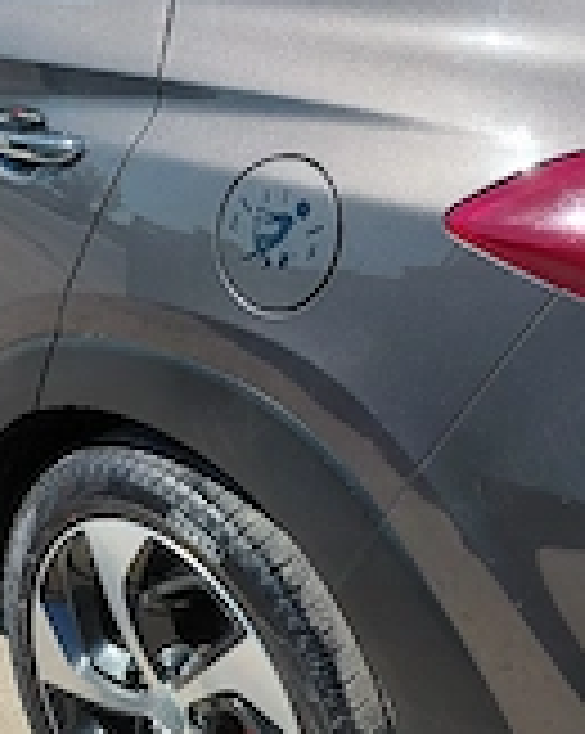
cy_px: 135
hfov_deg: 25.3
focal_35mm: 60
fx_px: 1301
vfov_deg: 30.6
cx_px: 320
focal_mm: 4.69
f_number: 1.8
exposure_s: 1/3333
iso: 50
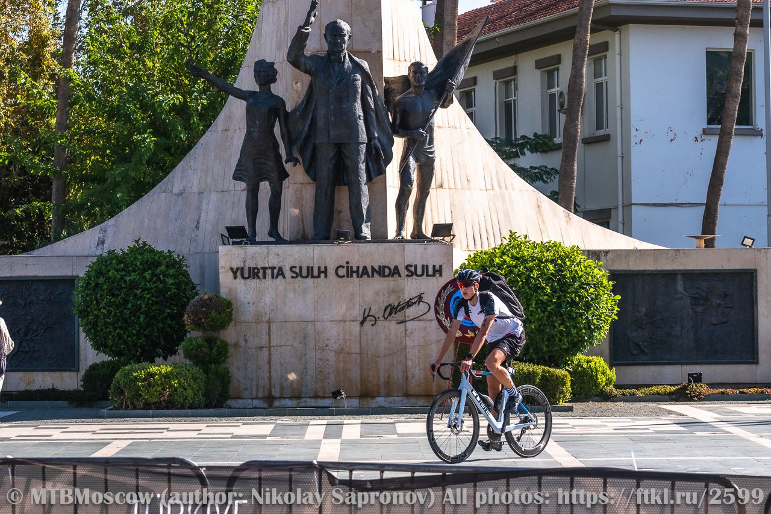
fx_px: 2569
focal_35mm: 120
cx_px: 386
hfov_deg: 17.1
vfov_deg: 11.4
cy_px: 257
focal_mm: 80
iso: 320
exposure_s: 1/1000
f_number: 7.1
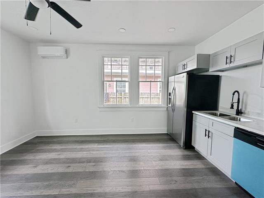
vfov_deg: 85.7
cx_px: 132
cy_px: 99
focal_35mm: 14
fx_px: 107
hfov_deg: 102.1
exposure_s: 1/99
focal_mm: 2.22
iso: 64
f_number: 2.2
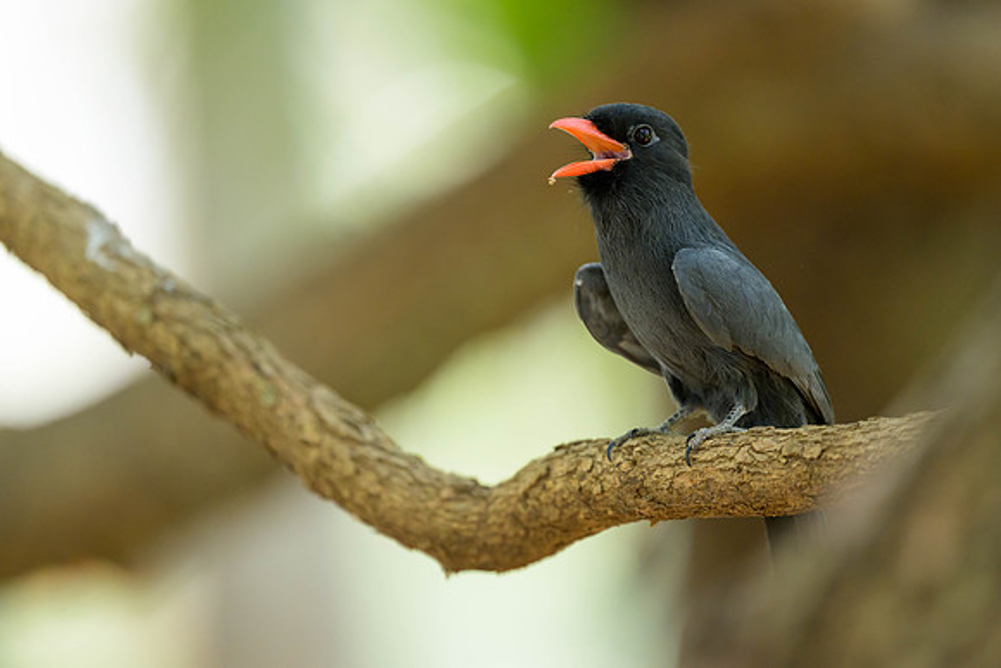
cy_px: 296
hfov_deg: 4.0
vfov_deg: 2.7
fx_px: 14271
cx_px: 519
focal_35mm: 513
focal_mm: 400
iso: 1800
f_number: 2.8
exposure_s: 1/640
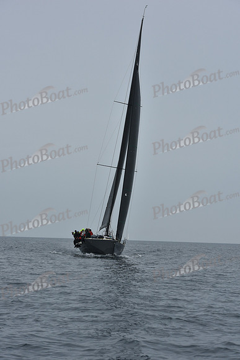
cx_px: 120
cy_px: 180
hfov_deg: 15.2
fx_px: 899
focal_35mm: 90
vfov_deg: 22.6
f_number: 7.1
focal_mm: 90
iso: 250
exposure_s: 1/800
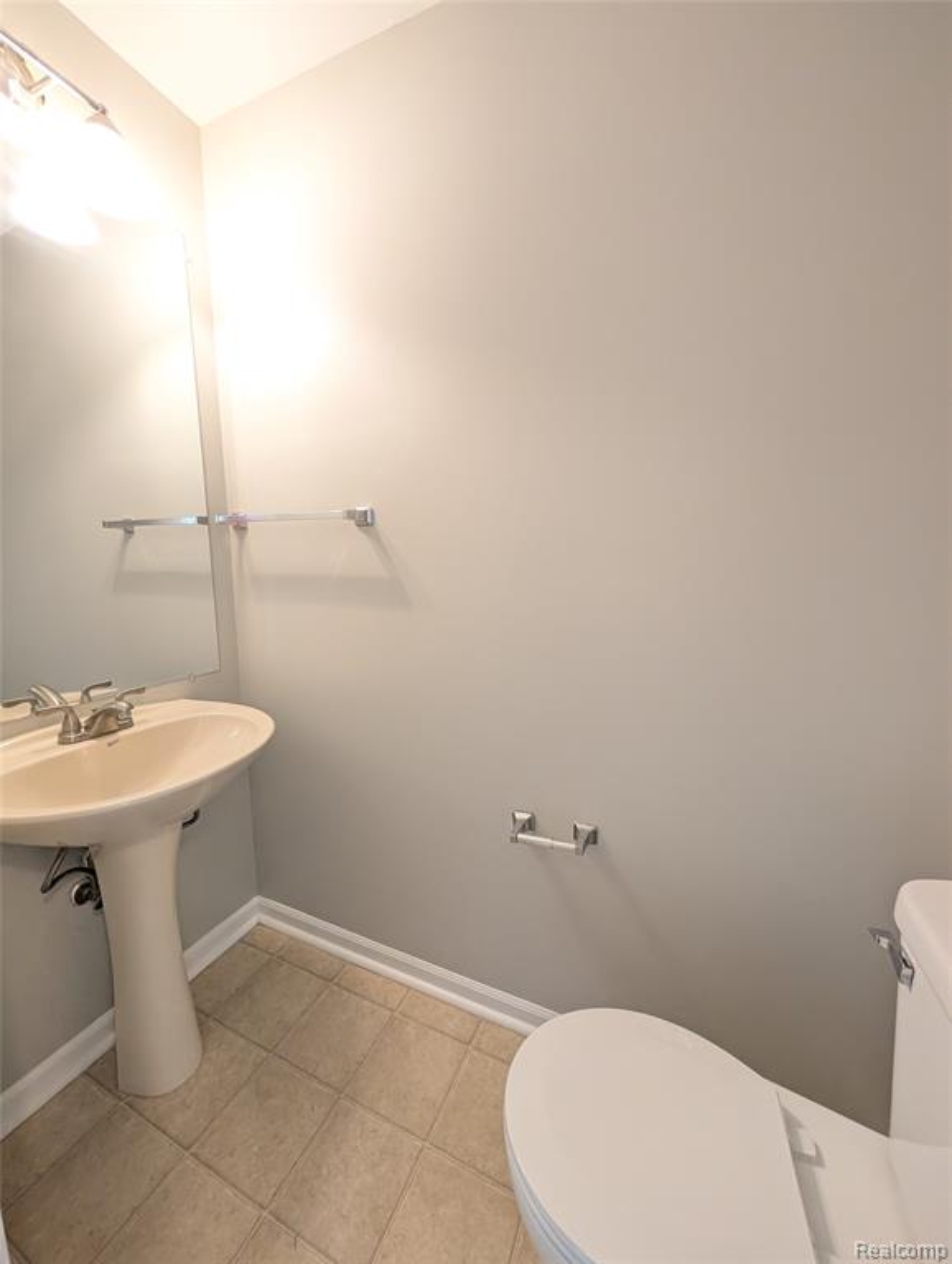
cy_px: 632
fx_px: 439
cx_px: 476
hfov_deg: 94.6
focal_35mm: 12
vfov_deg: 110.5
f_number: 1.7
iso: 552
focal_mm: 2.02
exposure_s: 1/60
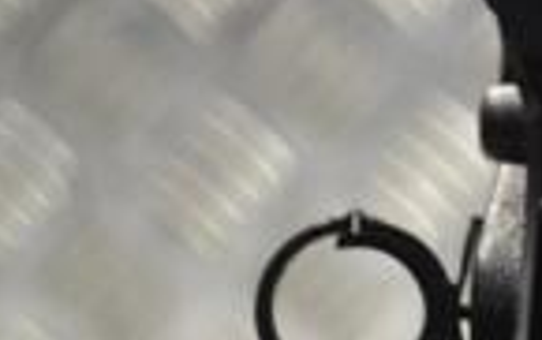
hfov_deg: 8.9
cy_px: 374
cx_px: 1080
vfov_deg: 5.9
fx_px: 3270
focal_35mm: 221
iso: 500
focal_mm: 35
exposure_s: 1/60
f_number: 5
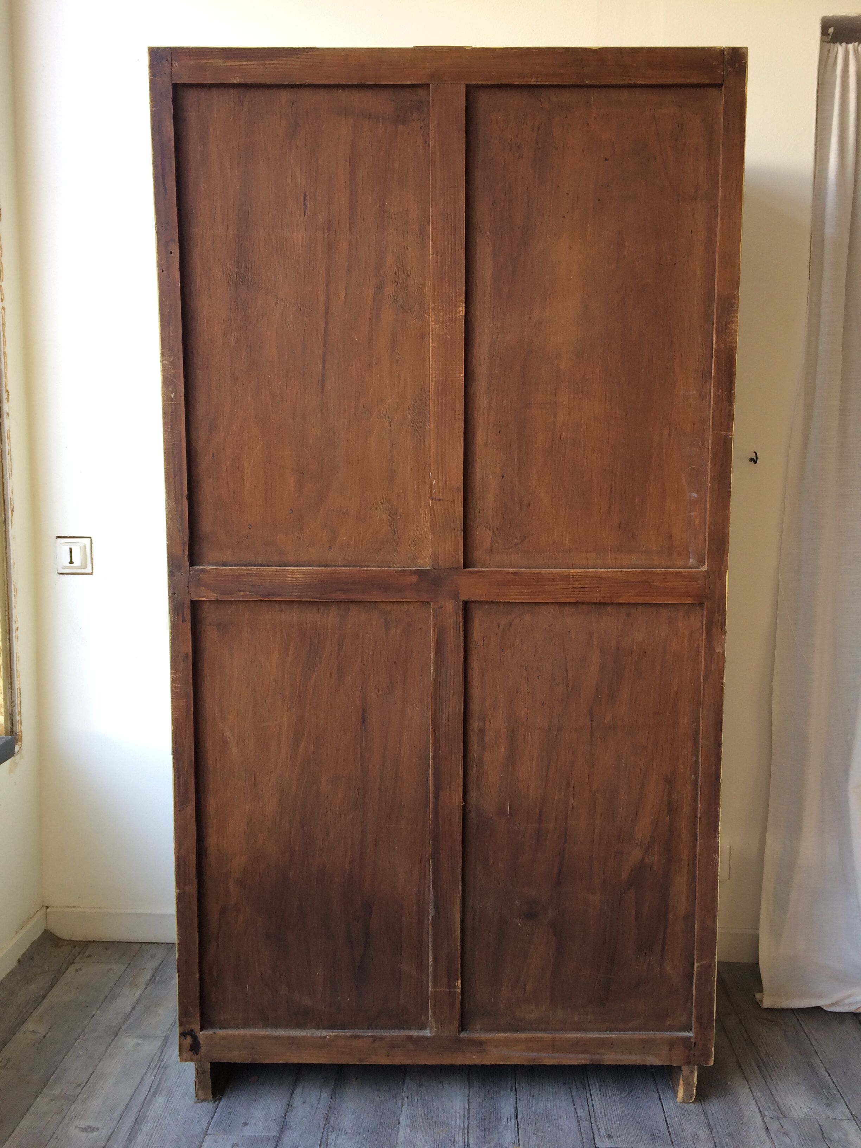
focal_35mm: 29
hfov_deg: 48.2
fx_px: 962
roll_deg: +0.6
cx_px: 430
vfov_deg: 61.7
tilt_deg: -7.5
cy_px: 574
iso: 40
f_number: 2.2
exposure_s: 1/50
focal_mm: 4.15
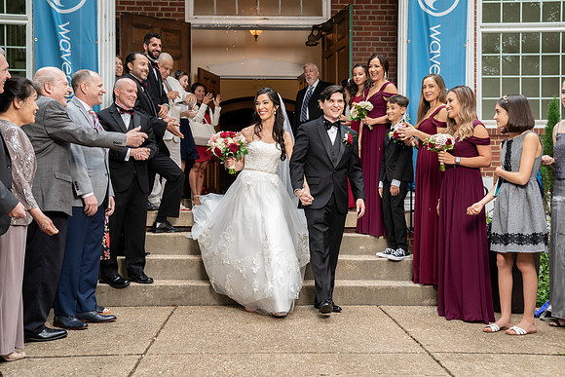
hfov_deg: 48.1
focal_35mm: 40
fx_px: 633
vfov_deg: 33.1
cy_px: 188
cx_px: 282
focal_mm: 40
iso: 800
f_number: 4
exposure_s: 1/250
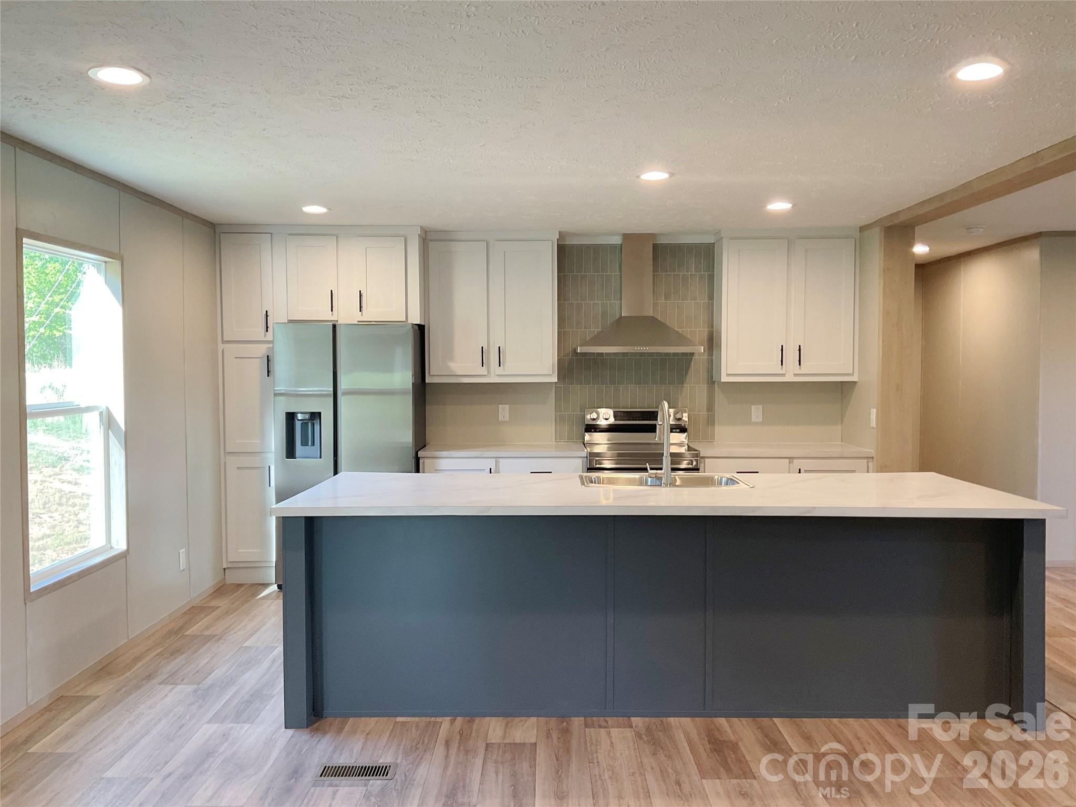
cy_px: 404
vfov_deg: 48.2
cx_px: 538
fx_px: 901
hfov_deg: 61.7
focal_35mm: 29
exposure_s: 1/60
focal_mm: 3
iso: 64
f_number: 1.8
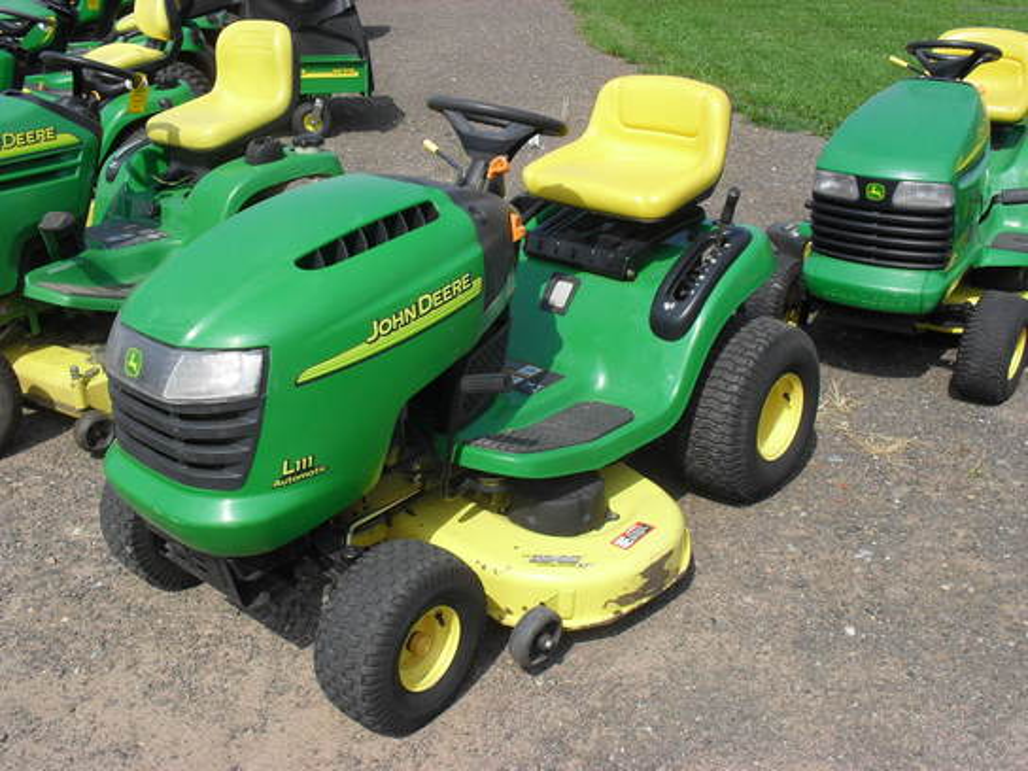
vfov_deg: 40.7
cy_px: 386
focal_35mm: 35
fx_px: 1039
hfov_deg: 52.6
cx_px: 514
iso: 100
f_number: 8.4
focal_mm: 6.3
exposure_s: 1/180
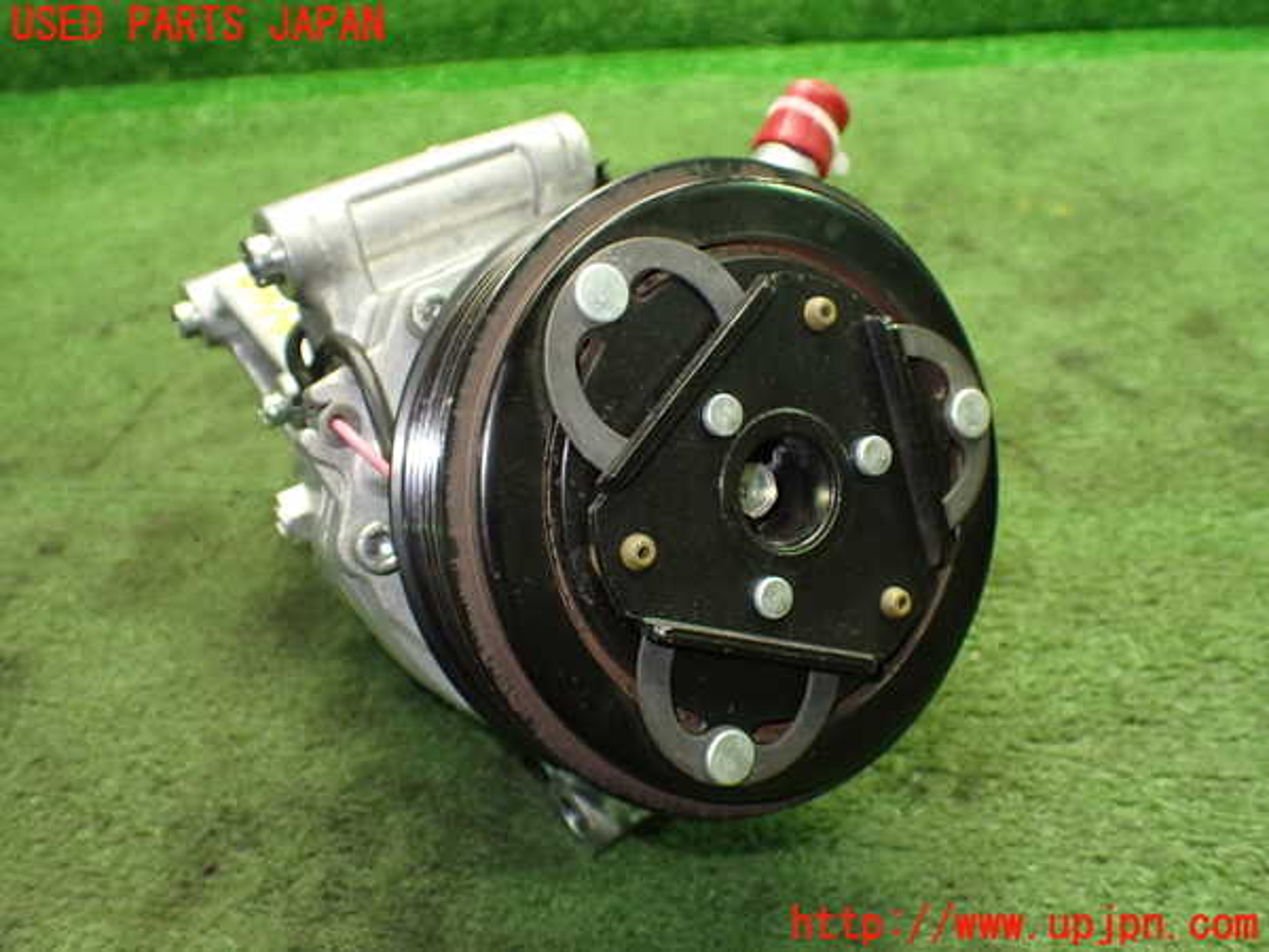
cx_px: 634
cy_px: 476
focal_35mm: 32
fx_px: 1173
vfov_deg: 44.2
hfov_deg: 56.8
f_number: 2.4
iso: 800
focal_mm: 5.79
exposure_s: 1/80
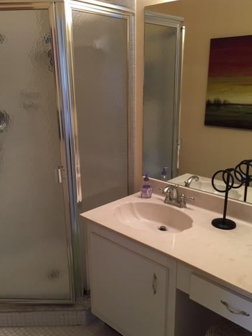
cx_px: 118
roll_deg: +0.4
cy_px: 176
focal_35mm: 32
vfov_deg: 56.8
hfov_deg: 44.1
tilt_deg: -14.8
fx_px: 311
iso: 40
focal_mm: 4.15
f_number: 2.2
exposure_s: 1/30
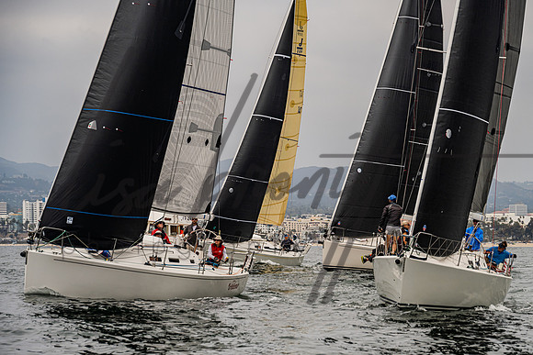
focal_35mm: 146
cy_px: 203
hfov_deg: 14.1
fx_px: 2162
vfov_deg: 9.4
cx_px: 293
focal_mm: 125
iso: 250
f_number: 6.3
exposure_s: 1/1250
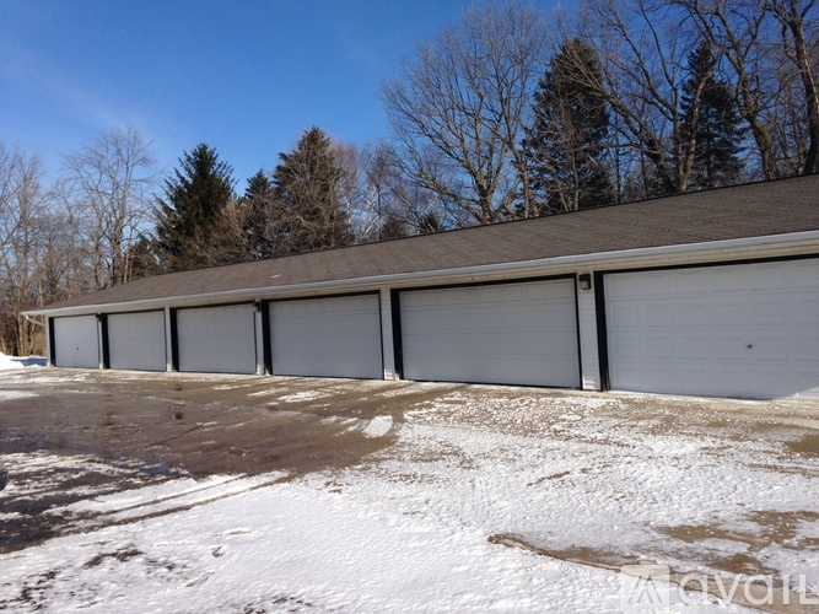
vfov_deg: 42.9
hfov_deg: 55.4
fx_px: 781
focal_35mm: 33
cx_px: 410
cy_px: 307
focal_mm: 4.12
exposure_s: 1/2857
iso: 50
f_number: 2.4
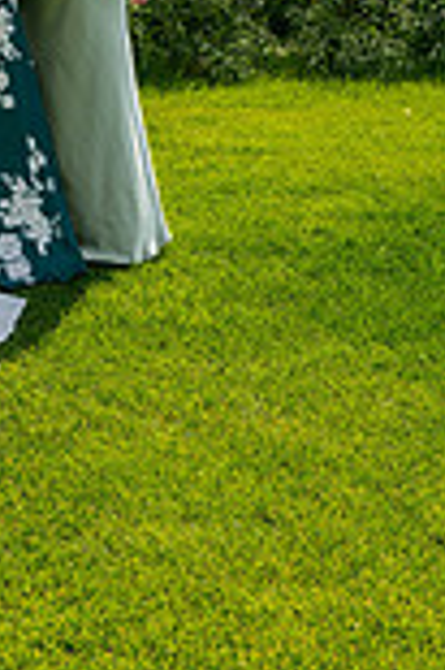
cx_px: -190
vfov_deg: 16.6
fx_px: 2211
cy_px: -95
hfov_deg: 11.1
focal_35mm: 119
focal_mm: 41
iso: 400
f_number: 5.6
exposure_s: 1/500
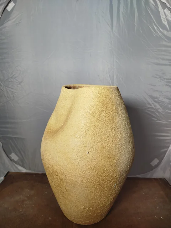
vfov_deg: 71.6
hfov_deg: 56.8
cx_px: 86
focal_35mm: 24
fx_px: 158
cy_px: 114
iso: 50
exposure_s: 1/50
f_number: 1.7
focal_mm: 5.31
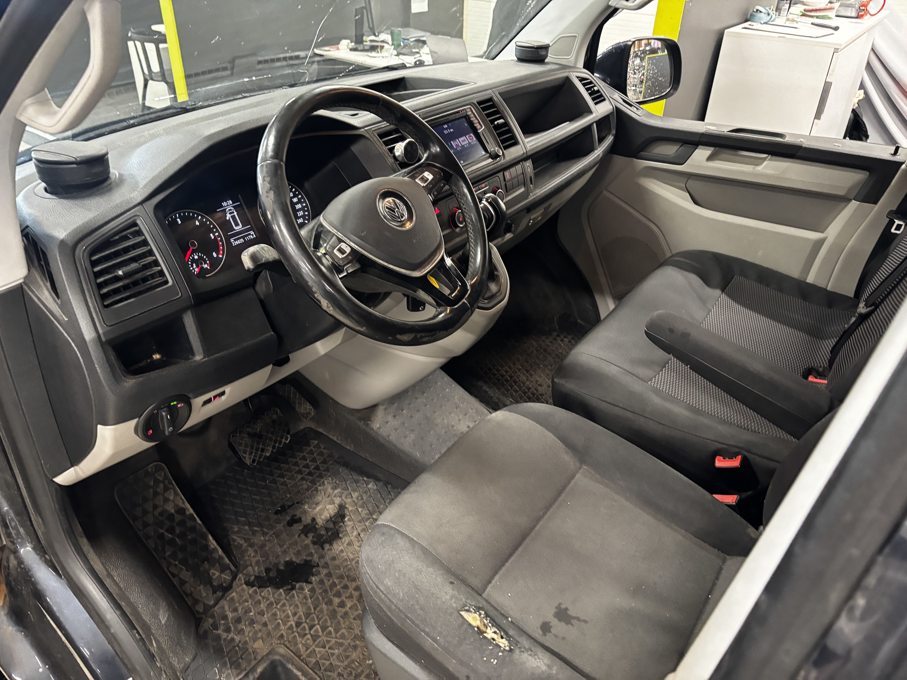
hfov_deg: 67.3
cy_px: 340
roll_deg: -2.2
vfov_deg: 53.1
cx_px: 454
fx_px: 681
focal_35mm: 26
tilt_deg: -30.2
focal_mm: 5.96
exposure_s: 1/33
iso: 500
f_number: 1.6
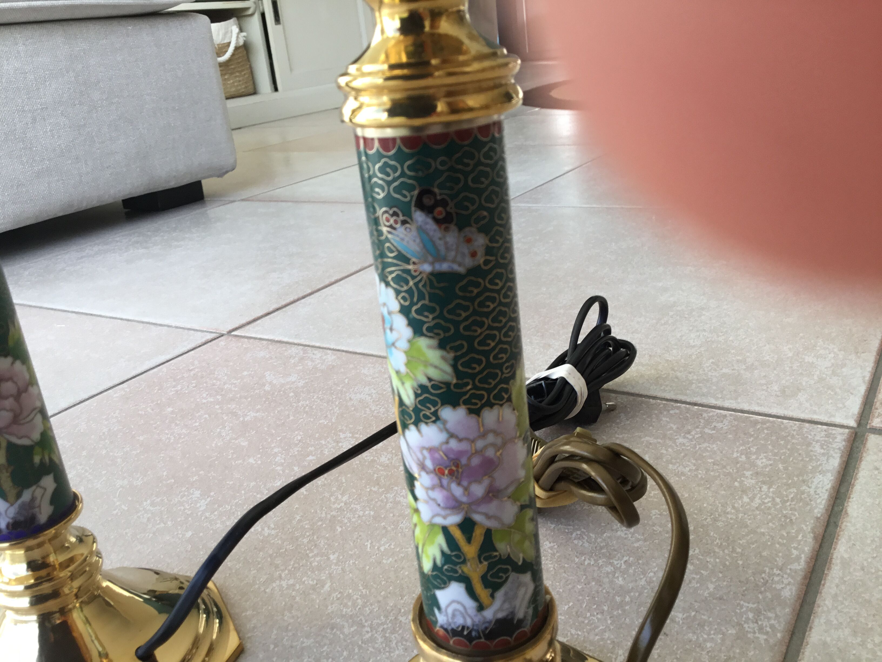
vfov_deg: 45.4
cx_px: 441
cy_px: 331
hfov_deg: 58.4
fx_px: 790
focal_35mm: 31
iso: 32
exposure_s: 1/100
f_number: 2.4
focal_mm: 3.3
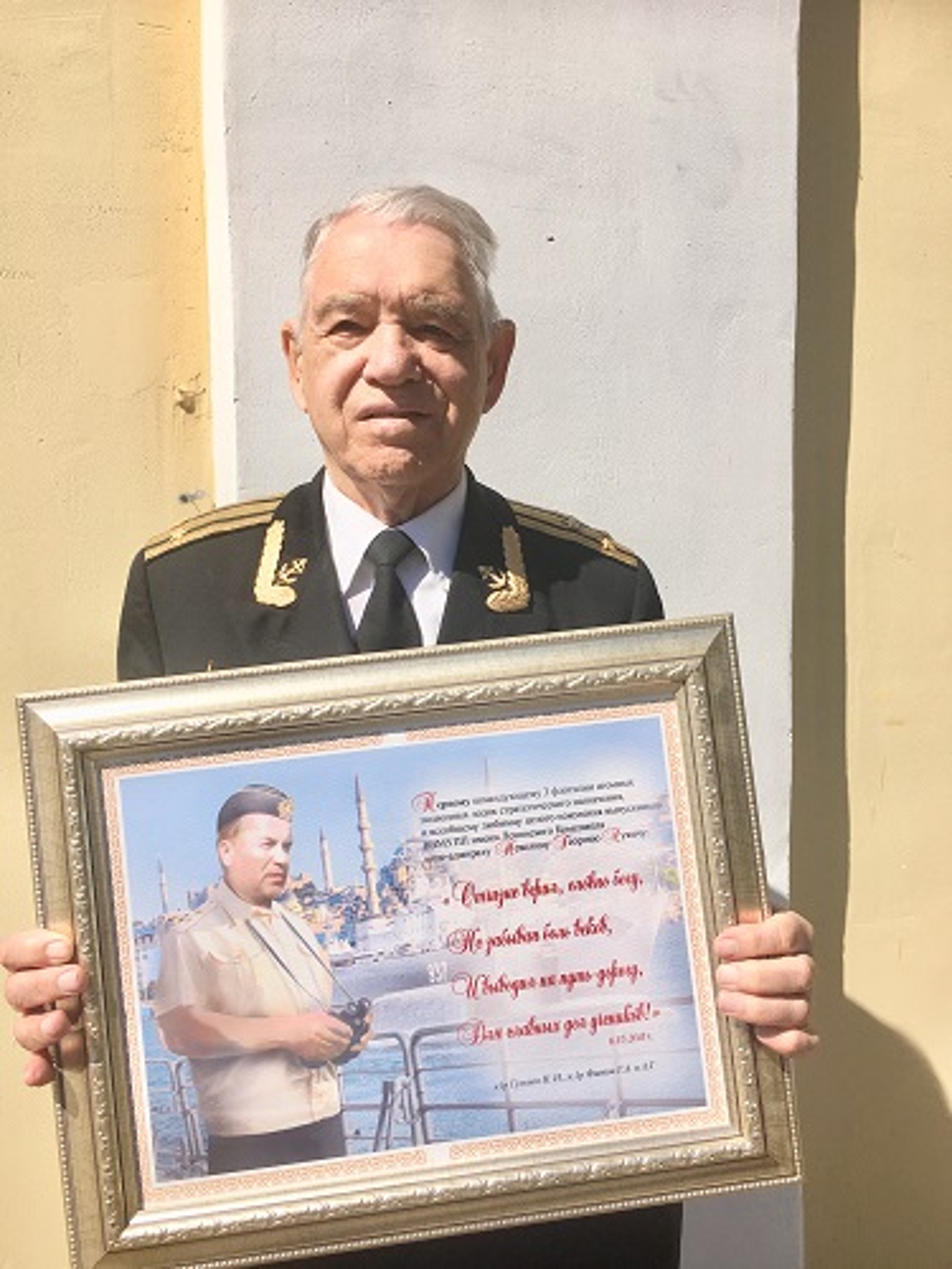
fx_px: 1063
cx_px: 476
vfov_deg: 61.7
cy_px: 634
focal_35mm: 29
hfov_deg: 48.2
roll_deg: +0.0
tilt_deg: -2.8
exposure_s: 1/3077
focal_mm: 4.15
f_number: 2.2
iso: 25
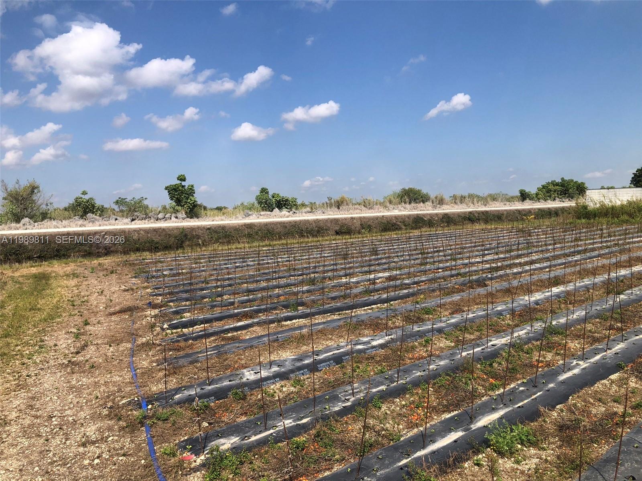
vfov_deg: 49.7
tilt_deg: -3.9
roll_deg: +1.3
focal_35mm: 28
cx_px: 321
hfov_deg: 63.4
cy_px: 240
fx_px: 519
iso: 20
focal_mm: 3.99
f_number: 1.8
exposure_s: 1/2825
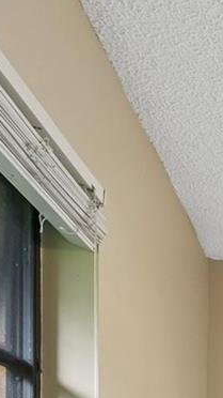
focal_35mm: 63
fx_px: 663
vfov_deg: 28.0
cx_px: 762
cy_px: 509
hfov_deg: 9.9
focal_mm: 14
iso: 400
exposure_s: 1/15
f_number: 8
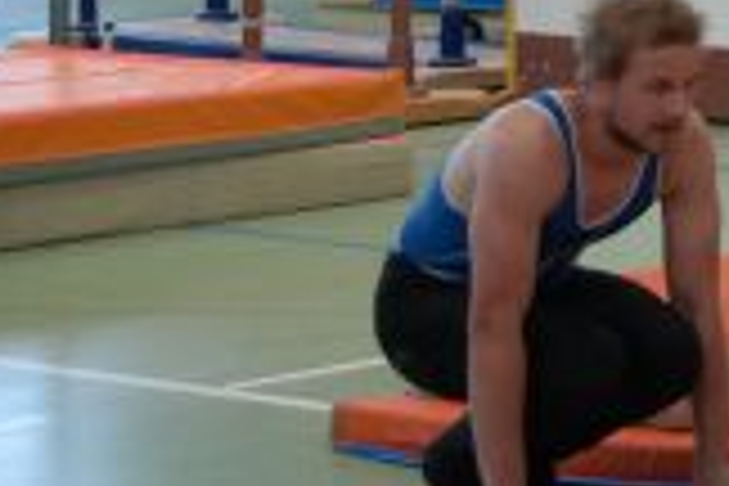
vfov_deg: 6.4
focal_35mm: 210
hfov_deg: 9.3
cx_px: 1341
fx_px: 4252
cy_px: -470
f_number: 4.5
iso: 200
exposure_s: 1/60
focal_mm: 35
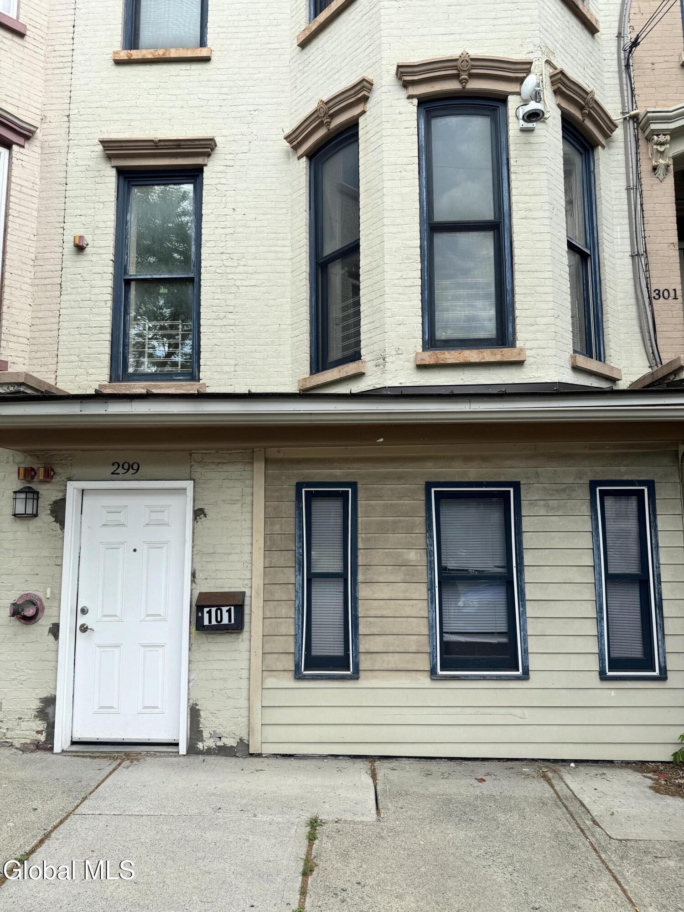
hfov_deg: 56.8
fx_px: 632
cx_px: 342
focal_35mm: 24
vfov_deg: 71.6
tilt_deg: +7.0
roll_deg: +1.4
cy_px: 456
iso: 80
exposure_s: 1/1818
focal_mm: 6.76
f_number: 1.78
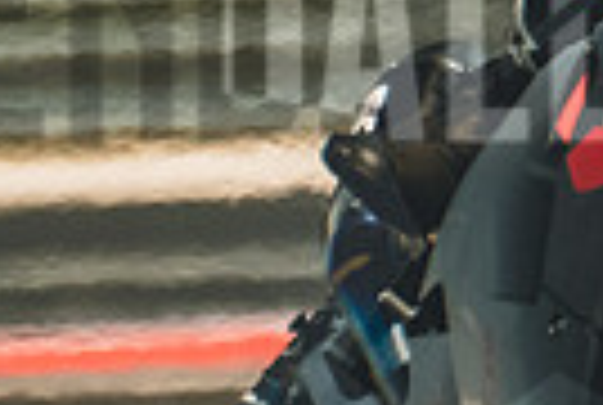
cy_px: 25
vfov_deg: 0.5
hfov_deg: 0.8
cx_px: 774
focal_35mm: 2591
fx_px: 43496
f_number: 5.6
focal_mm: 400
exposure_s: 1/2500
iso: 1250
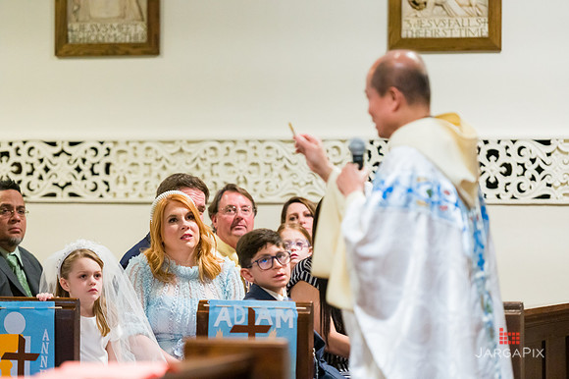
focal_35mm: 165
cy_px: 190
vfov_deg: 8.3
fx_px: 2606
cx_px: 284
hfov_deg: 12.5
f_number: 3.2
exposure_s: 1/200
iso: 6400
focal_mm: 165
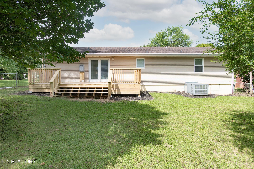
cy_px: 84
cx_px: 127
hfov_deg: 78.6
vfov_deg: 57.2
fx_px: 155
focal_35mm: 22
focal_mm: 22
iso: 250
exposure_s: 1/640
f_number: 6.3
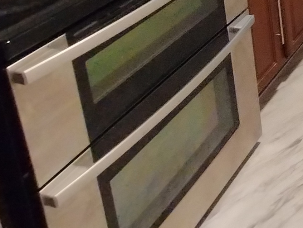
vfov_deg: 20.8
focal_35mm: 58
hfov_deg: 24.7
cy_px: -131
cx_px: 468
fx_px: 508
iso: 613
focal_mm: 1.66
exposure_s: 1/30
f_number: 2.2
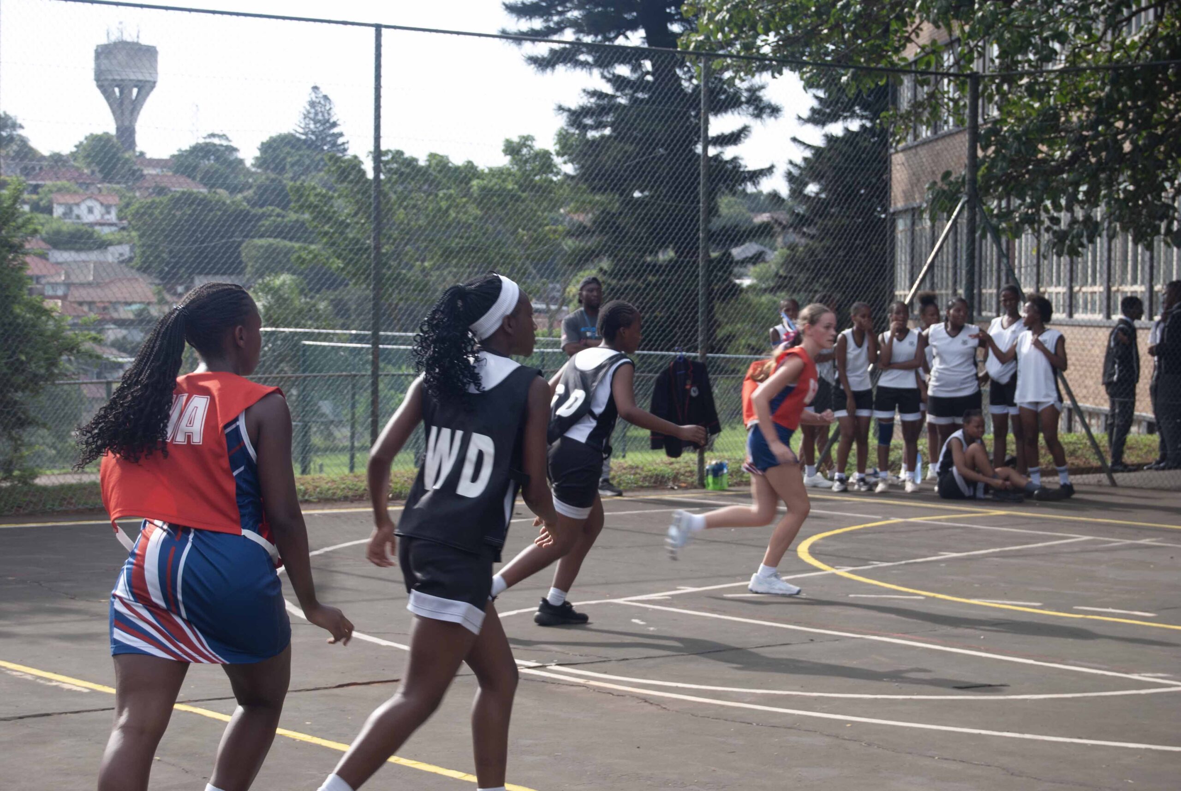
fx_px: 2710
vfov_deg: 16.6
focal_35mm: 82
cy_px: 396
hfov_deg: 24.6
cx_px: 590
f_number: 6.3
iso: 100
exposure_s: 1/160
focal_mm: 55
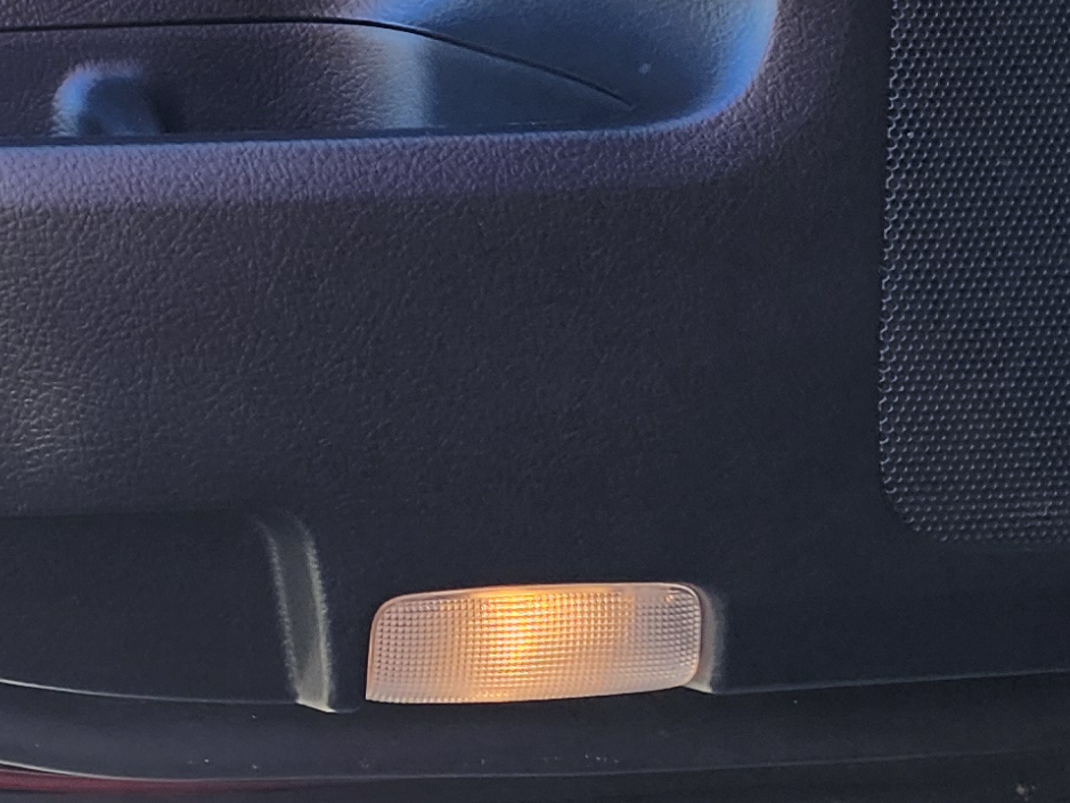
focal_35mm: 98
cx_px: -490
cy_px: -703
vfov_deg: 13.4
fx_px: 3029
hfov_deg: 18.1
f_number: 1.8
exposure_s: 1/180
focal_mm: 5.54
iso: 40
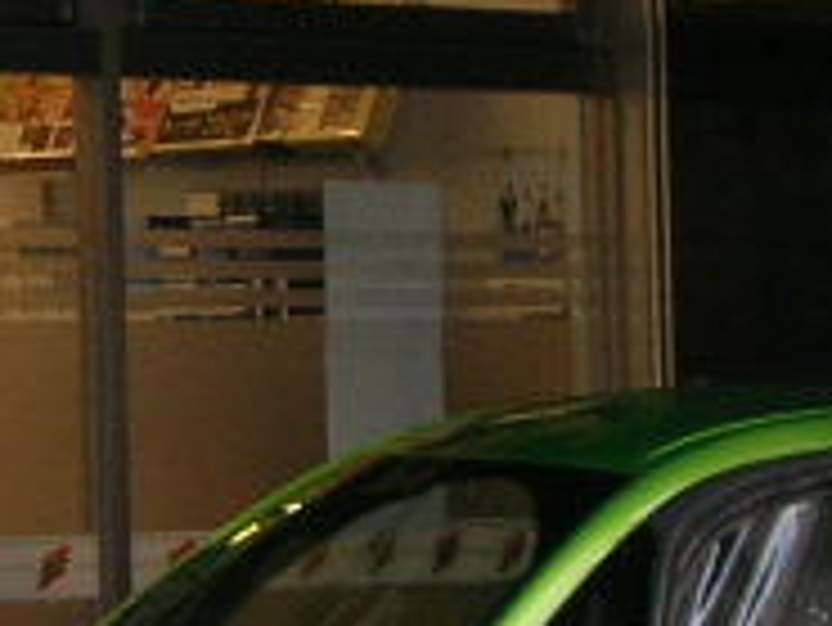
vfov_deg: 5.8
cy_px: 99
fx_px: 6133
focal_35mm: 255
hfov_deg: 7.7
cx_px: 72
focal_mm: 7.7
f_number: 3.2
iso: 59
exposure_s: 1/30
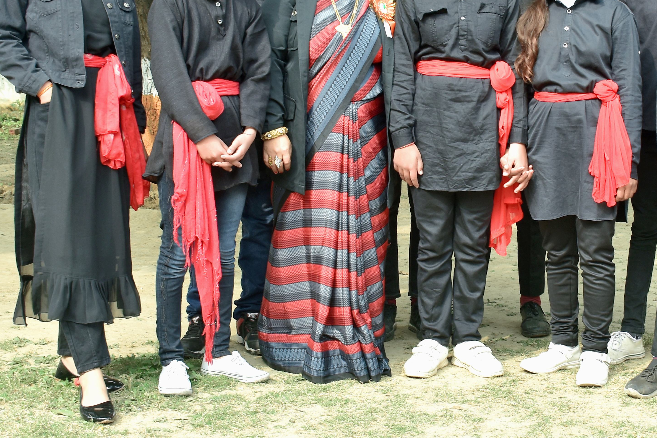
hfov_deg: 26.8
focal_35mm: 75
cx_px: 435
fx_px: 1369
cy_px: 119
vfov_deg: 18.1
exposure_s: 1/125
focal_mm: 24
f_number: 5.6
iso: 125
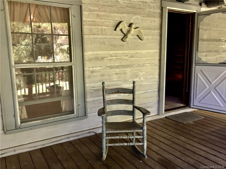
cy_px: 84
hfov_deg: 61.7
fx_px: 189
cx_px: 113
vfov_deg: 48.2
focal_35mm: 29
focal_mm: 4.15
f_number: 2.2
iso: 100
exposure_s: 1/30
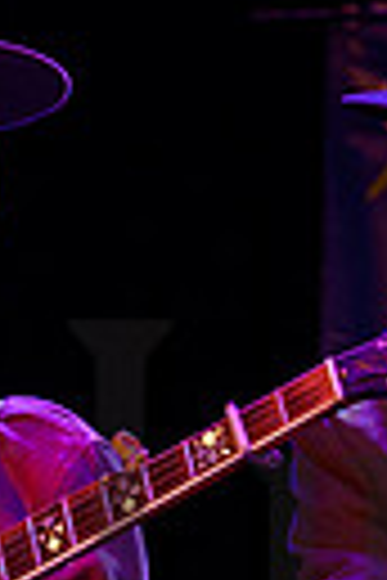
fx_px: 5917
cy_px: 611
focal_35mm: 367
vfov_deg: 5.6
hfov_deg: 3.7
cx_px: 602
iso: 1600
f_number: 5.6
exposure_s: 1/125
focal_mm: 70
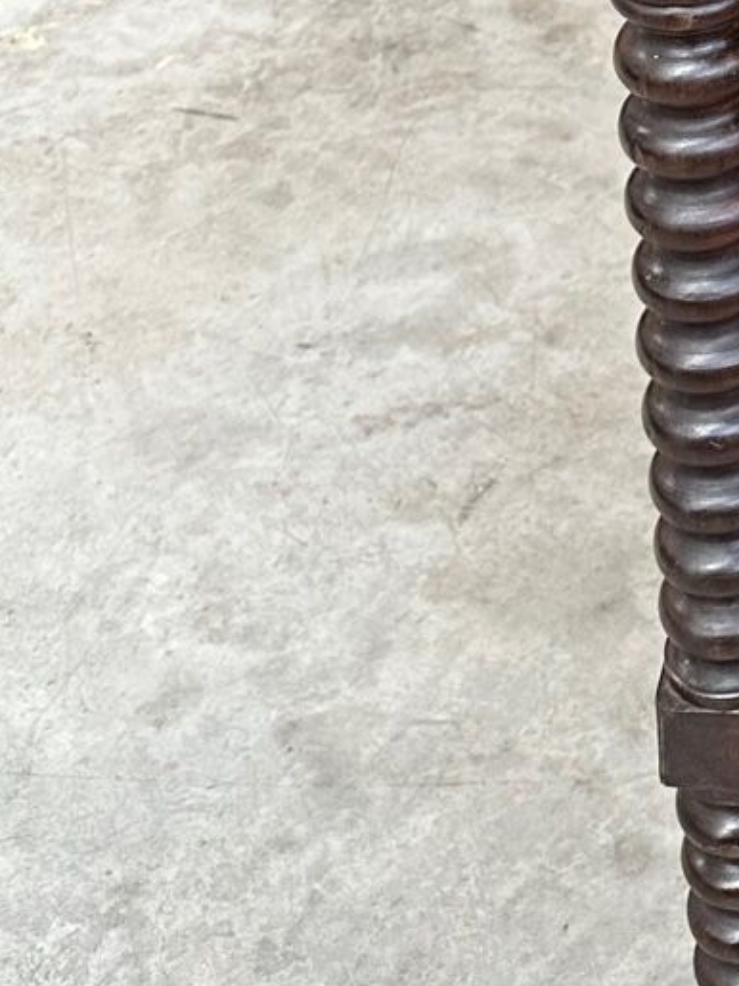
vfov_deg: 18.3
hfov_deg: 14.2
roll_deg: +0.1
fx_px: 2677
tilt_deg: -23.5
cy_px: -527
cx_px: 1265
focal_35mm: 94
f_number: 1.78
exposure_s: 1/121
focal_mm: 6.86
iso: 200
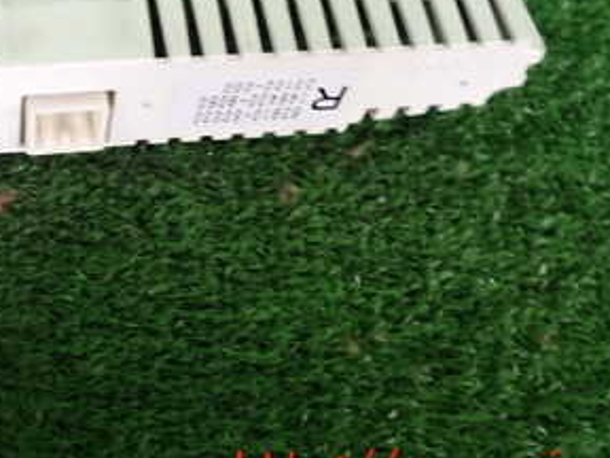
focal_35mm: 52
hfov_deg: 35.0
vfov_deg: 26.8
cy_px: 21
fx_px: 916
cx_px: 78
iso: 160
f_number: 2
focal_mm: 4.5
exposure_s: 1/60
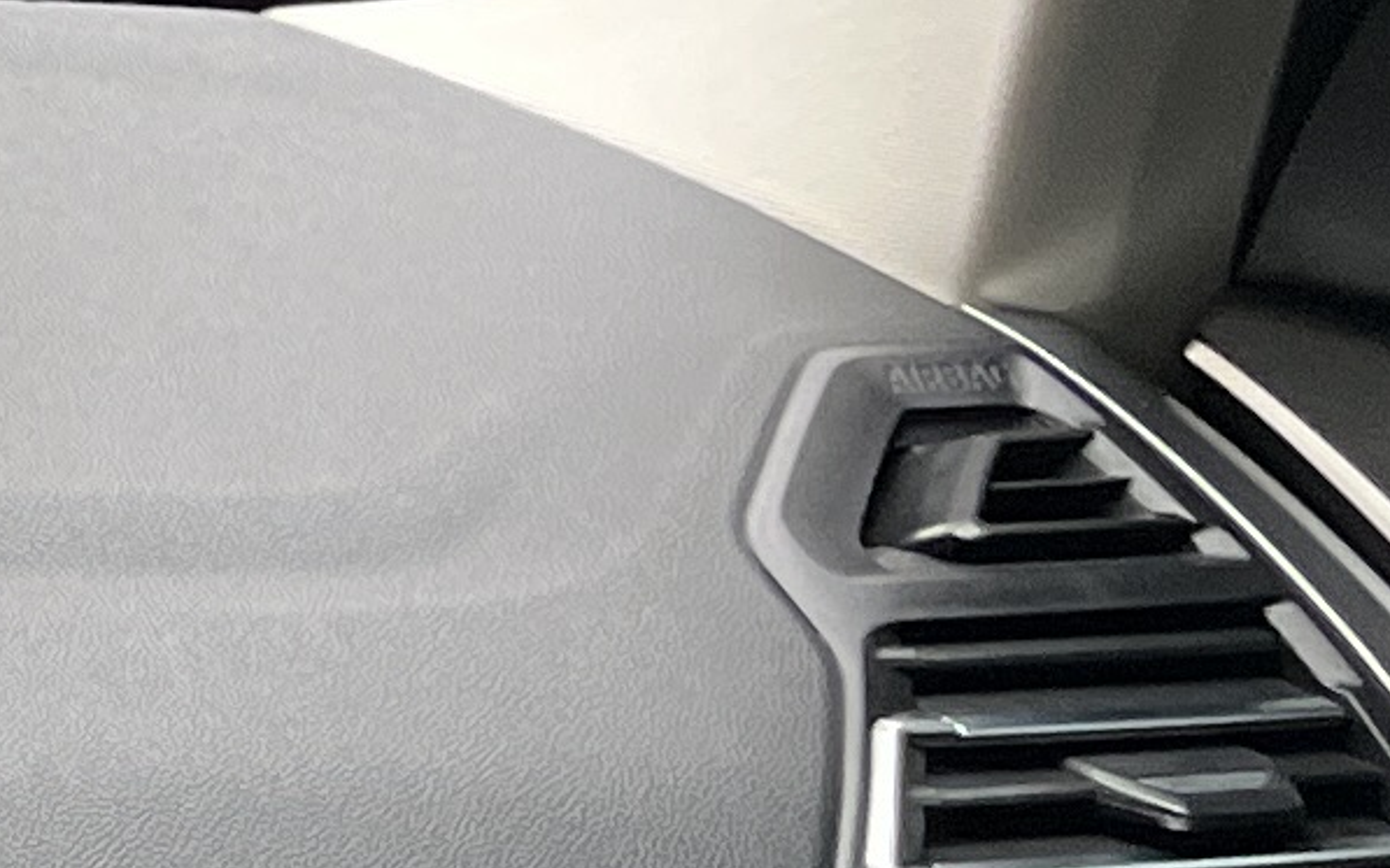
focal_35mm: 186
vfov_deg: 7.0
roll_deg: -0.5
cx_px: -2563
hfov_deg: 9.3
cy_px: -207
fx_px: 7045
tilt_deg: -6.8
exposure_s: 1/49
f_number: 1.6
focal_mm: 5.1
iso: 125
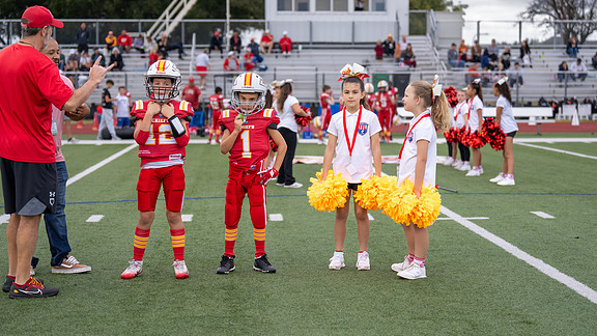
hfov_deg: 27.9
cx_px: 300
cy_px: 155
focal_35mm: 76
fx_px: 1203
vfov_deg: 15.9
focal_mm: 70
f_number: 2.8
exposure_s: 1/1250
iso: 640
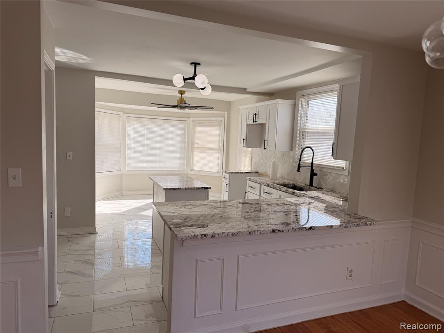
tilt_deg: -5.4
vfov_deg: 56.8
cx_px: 222
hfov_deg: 71.6
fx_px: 308
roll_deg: -1.1
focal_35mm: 24
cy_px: 166
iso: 80
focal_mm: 6.76
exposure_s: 1/1122
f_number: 1.78
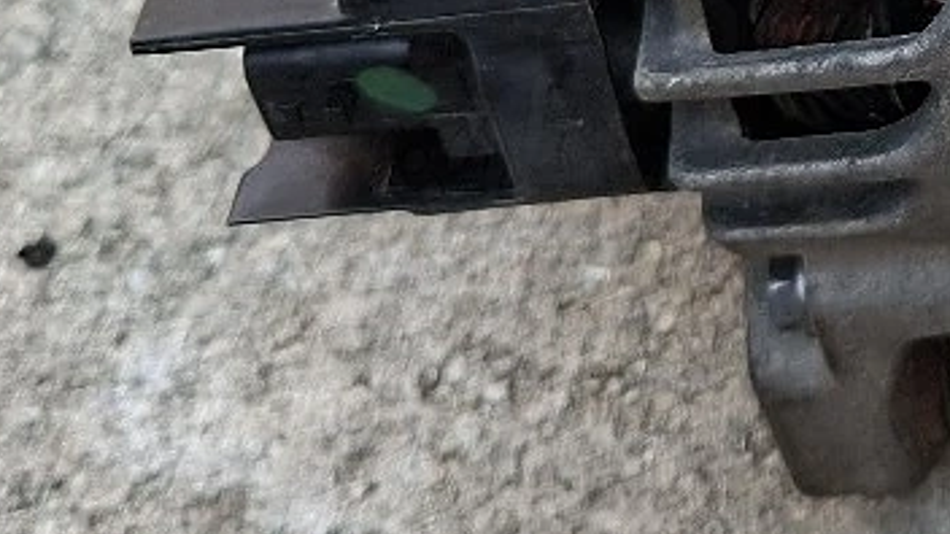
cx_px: 1331
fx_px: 2393
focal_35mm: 95
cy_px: -390
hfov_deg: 20.0
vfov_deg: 11.9
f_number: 1.8
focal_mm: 5.54
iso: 50
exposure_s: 1/102
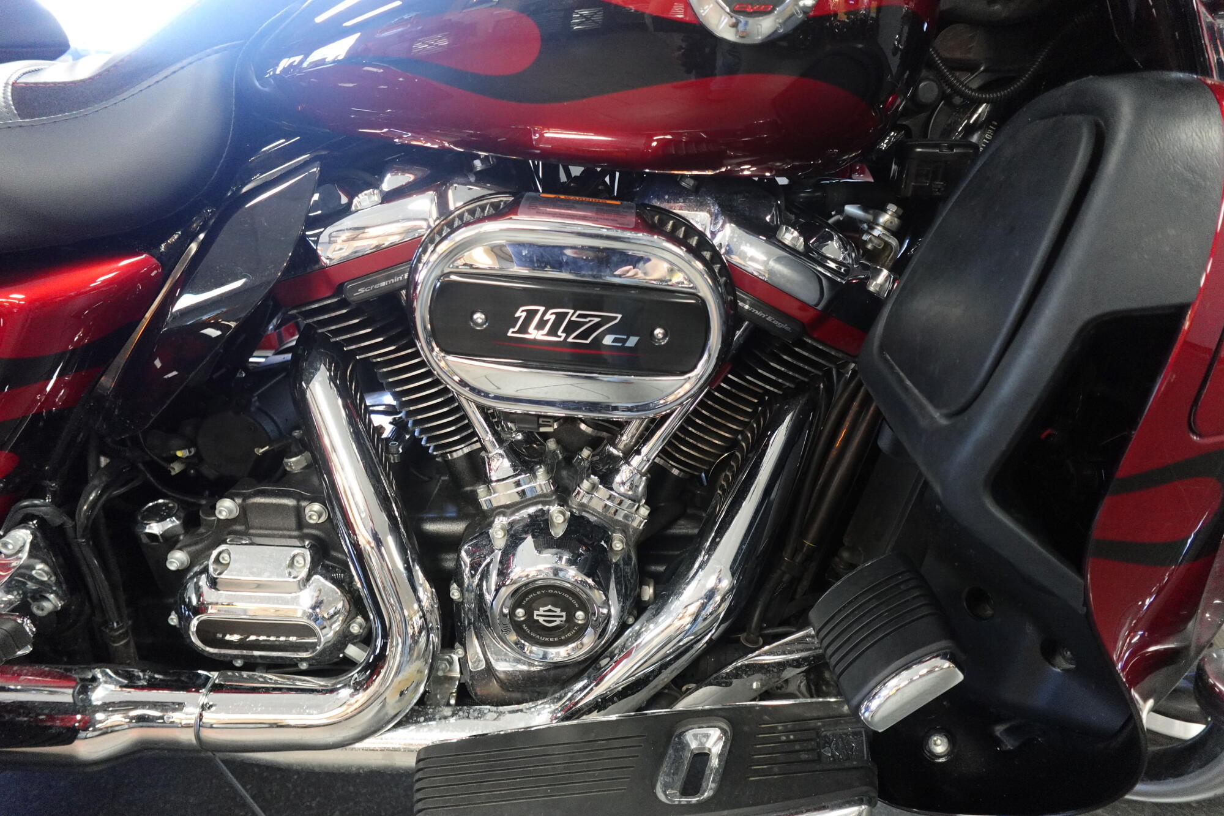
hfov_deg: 84.0
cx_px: 612
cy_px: 408
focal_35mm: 20
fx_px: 680
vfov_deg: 61.9
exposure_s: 1/80
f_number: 2
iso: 1250
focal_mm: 7.6
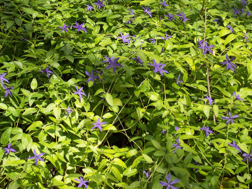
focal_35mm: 95
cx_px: 133
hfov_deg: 20.7
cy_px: 94
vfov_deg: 15.5
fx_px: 691
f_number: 4.1
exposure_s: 1/700
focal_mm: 18.7
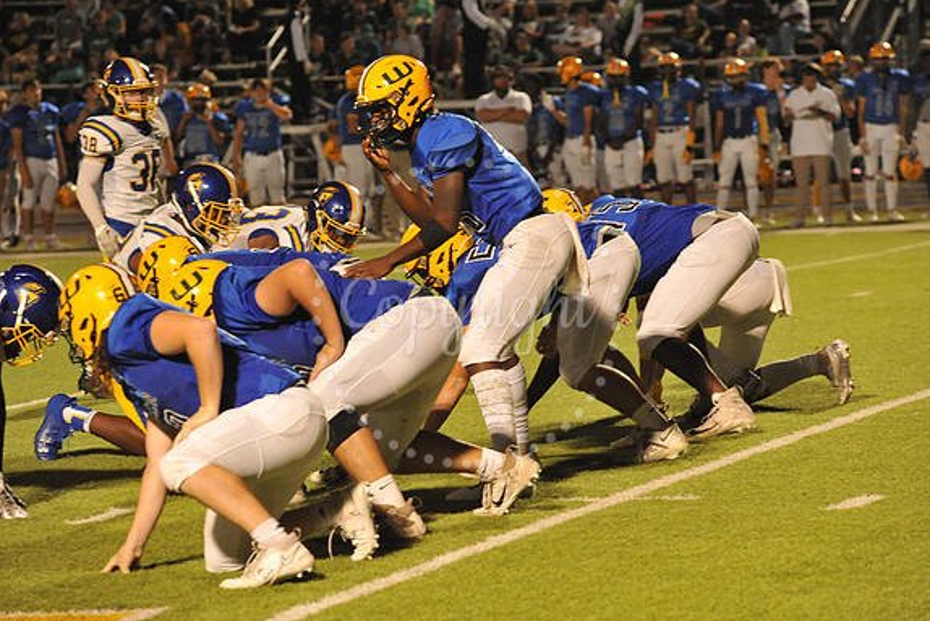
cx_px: 467
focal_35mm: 202
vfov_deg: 6.8
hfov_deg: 10.2
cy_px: 311
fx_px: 5219
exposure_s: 1/200
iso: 6400
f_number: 6.3
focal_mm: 200
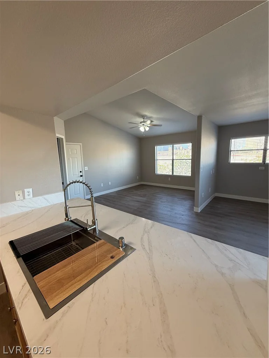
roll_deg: +1.9
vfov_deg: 102.1
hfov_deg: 85.7
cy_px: 179
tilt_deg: -7.2
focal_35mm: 14
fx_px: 145
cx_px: 134
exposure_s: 1/120
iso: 125
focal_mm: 2.22
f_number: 2.2
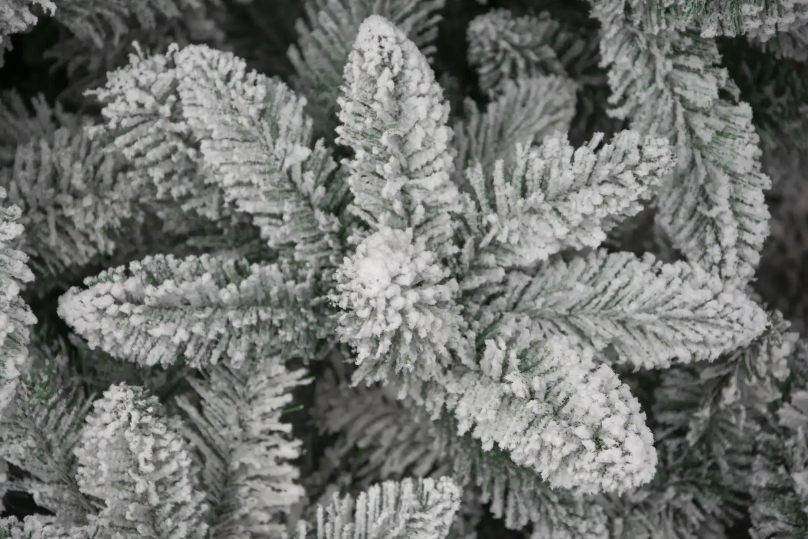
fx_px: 3535
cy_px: 270
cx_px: 404
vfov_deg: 8.7
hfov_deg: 13.0
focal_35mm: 158
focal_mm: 105
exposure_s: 1/40
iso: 800
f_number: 5.6
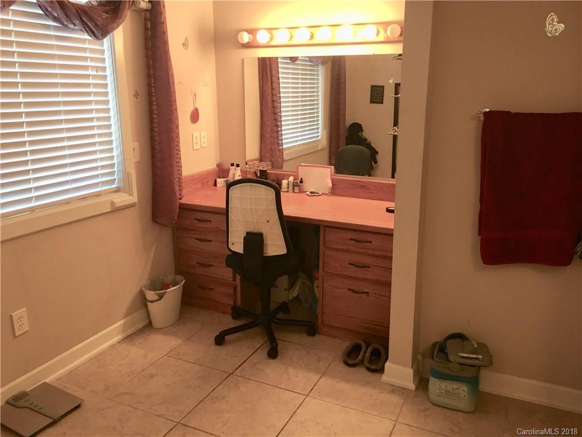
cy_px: 218
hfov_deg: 61.7
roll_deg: -1.2
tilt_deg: -12.4
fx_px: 488
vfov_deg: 48.2
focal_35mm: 29
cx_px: 291
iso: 64
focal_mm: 4.15
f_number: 2.2
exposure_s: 1/15
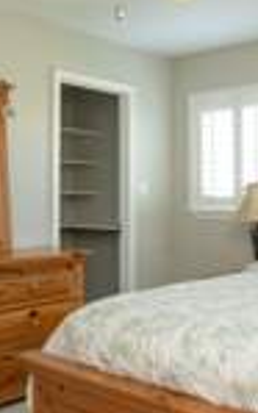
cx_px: 264
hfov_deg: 26.4
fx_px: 518
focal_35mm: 46
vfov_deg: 43.5
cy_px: 194
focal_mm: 14
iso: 1250
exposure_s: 1/25
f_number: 8
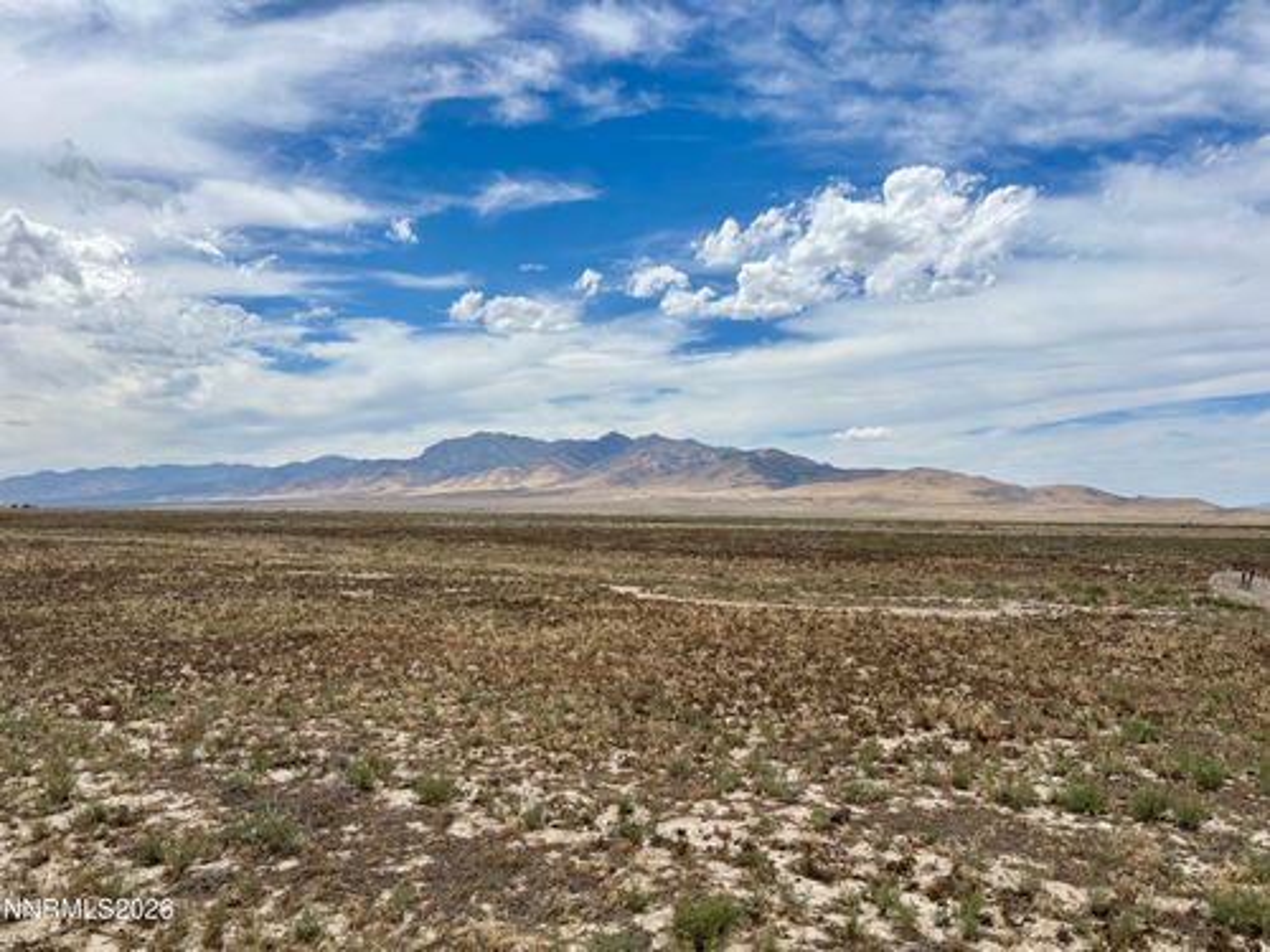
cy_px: 476
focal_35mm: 26
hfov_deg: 67.3
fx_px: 954
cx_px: 635
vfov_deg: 53.1
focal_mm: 5.96
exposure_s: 1/7194
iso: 50
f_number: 1.6
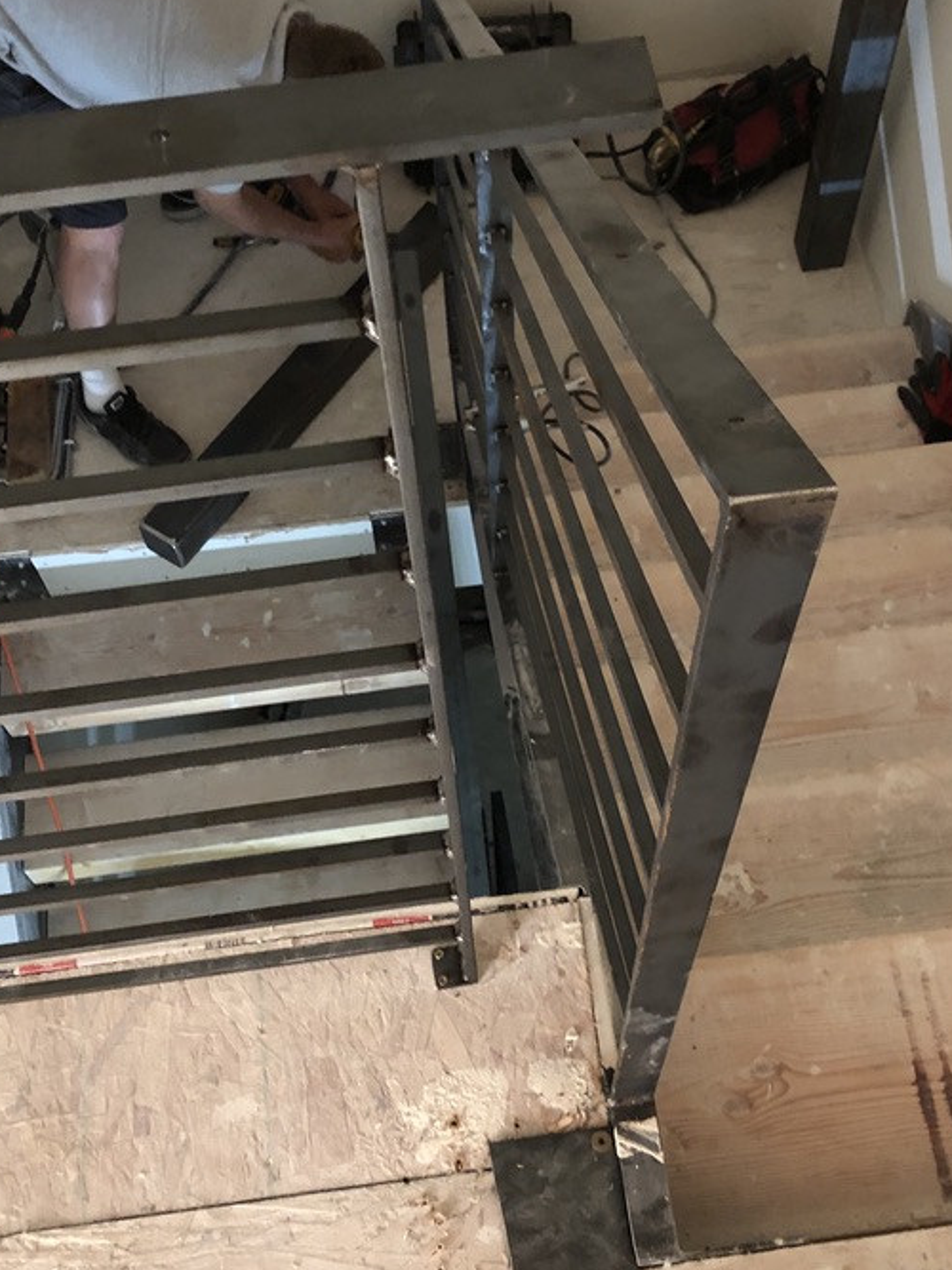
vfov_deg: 43.8
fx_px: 1577
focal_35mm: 43
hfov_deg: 33.6
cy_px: 706
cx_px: 522
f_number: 1.8
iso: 100
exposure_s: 1/9
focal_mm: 4
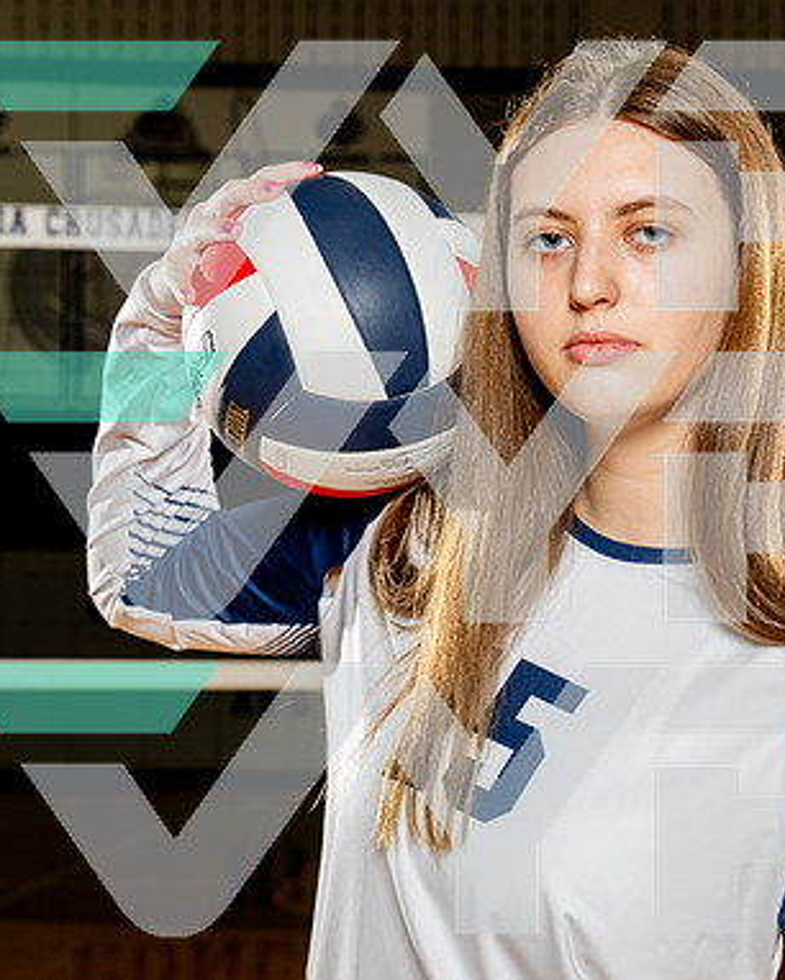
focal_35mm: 94
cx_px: 608
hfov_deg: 16.3
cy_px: 489
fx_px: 2728
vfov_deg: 20.4
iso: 1000
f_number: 8
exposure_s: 1/250
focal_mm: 63
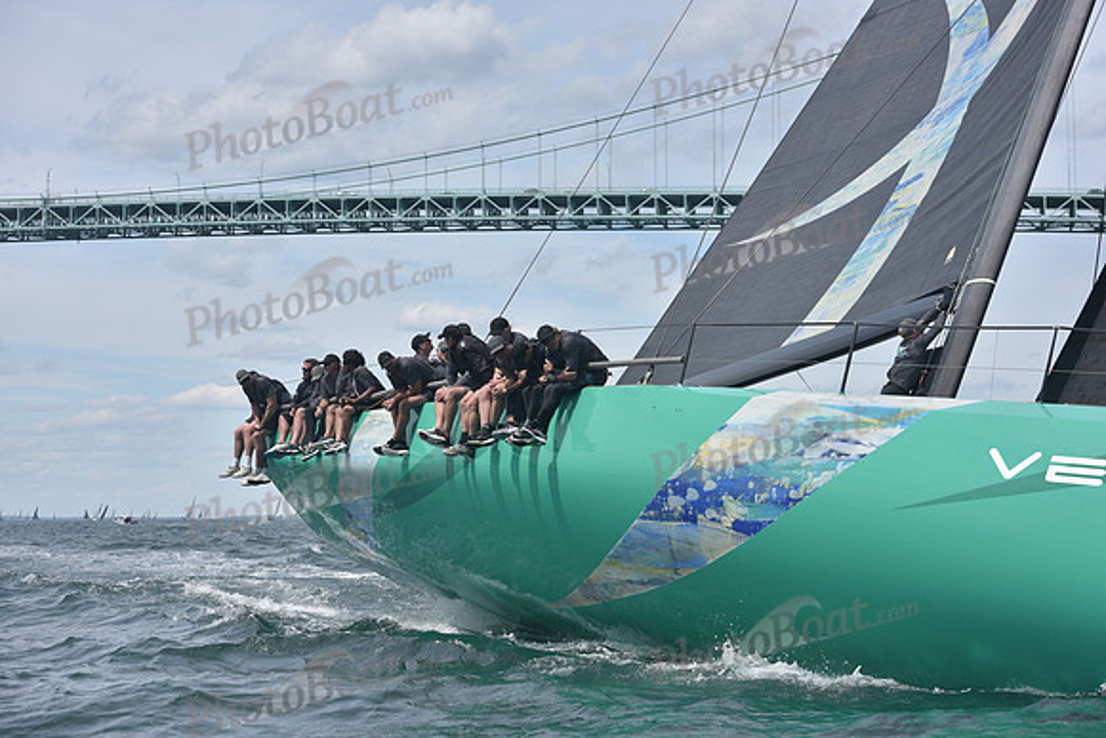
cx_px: 553
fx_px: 2151
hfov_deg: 28.8
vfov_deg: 19.5
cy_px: 369
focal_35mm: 70
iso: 320
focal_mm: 70
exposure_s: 1/800
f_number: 7.1
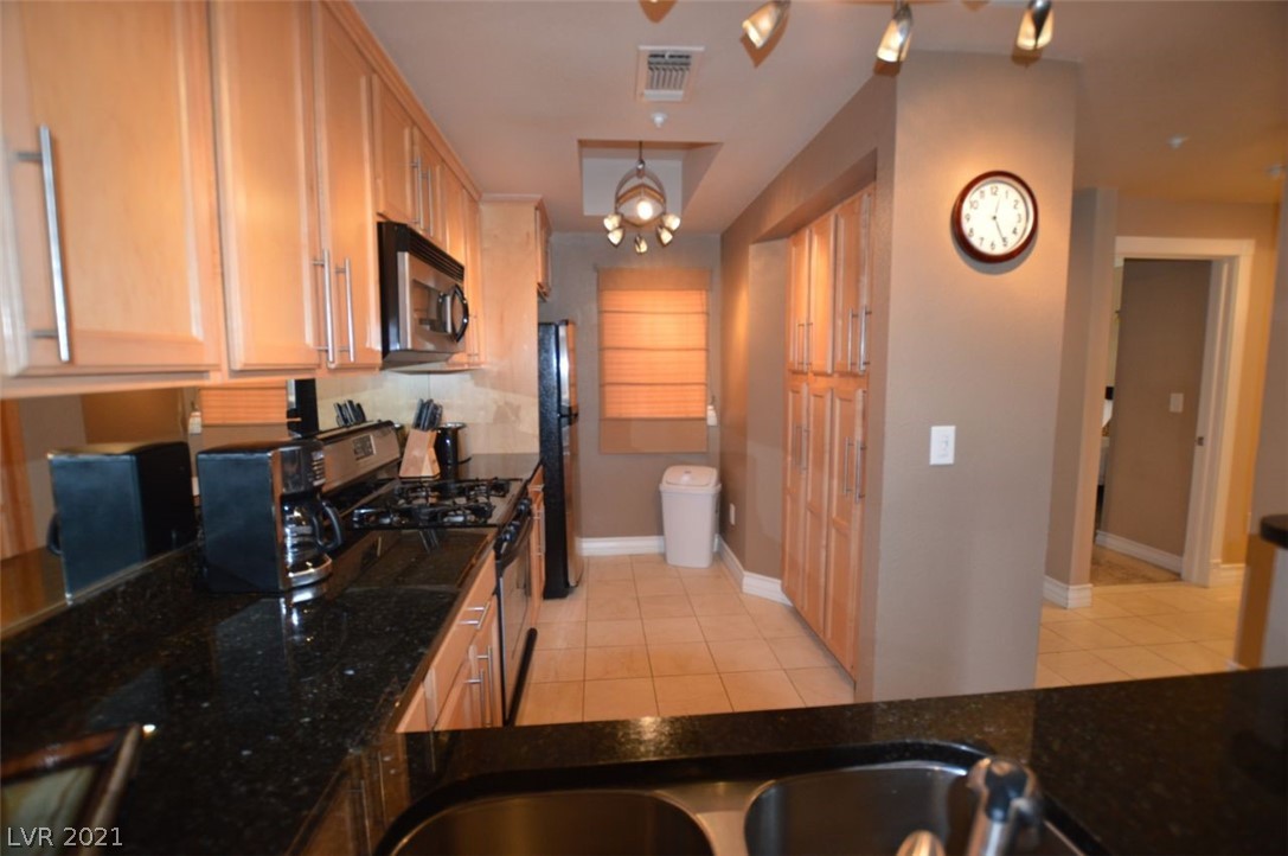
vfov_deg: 77.2
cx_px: 644
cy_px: 428
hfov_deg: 100.5
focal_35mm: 15
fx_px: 536
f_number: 3.5
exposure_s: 1/60
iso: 560
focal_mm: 10
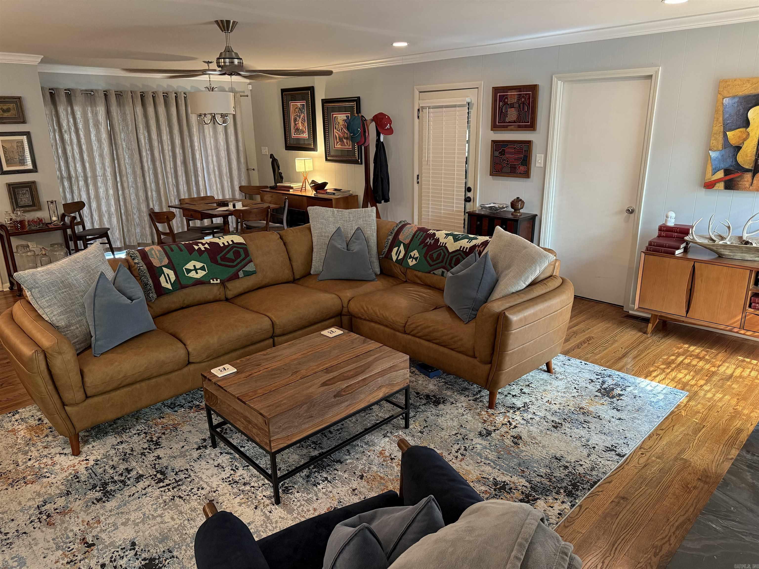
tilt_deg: -16.4
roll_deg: +0.9
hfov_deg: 71.6
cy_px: 284
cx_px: 380
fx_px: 526
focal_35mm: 24
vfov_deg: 56.8
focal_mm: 6.76
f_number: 1.78
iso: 400
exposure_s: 1/60
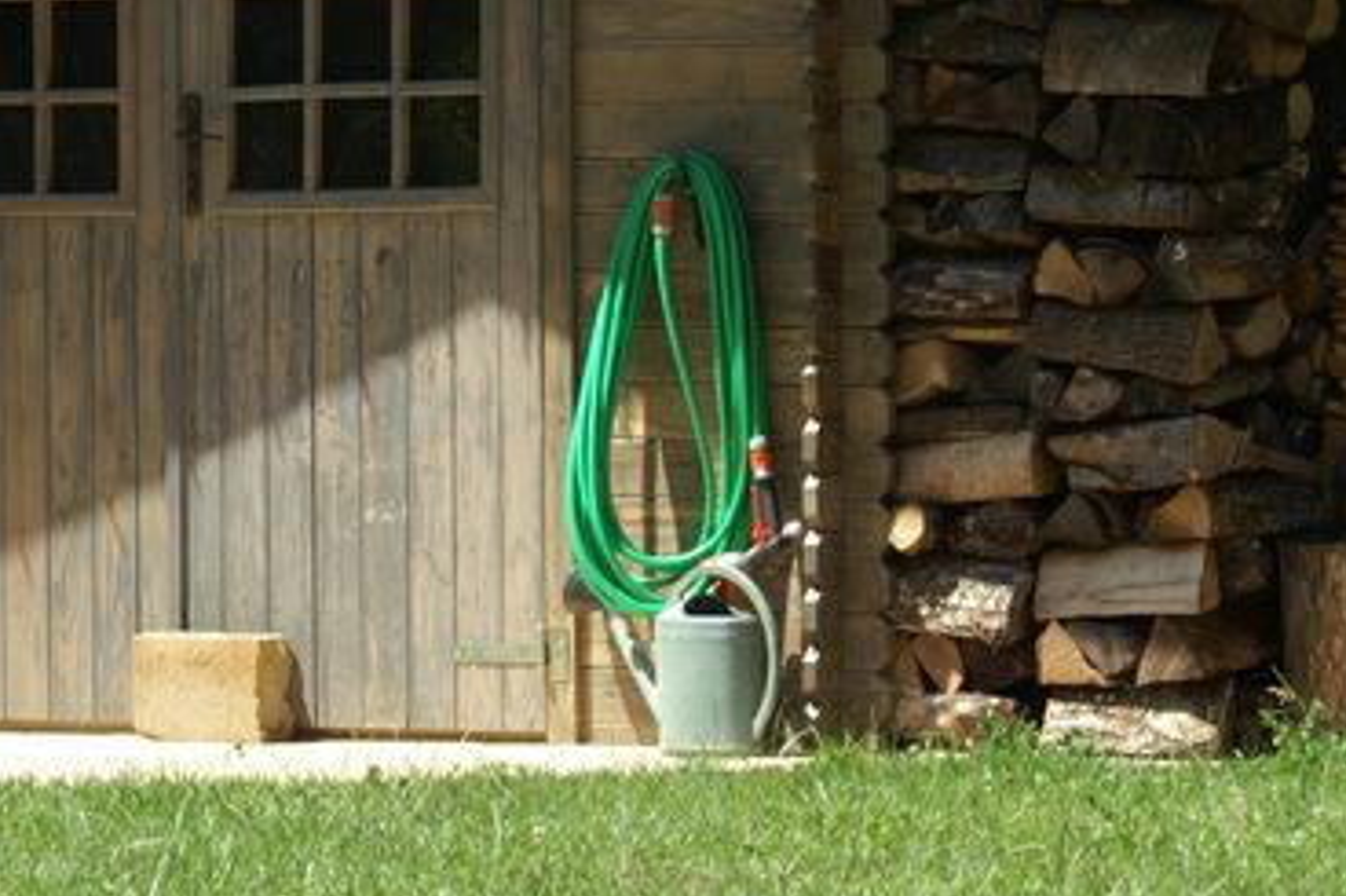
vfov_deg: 6.0
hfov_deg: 9.0
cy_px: 62
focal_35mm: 228
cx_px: 604
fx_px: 8520
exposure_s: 1/30
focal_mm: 70
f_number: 19
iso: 100
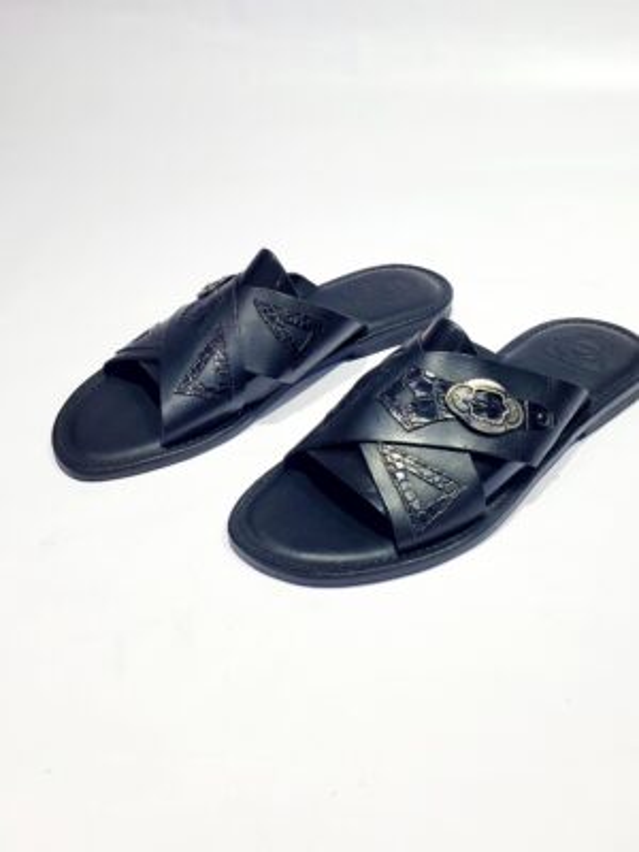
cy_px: 426
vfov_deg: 67.3
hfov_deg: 53.1
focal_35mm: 26
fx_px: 640
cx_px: 320
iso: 80
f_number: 2.4
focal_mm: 4.3
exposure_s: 1/100
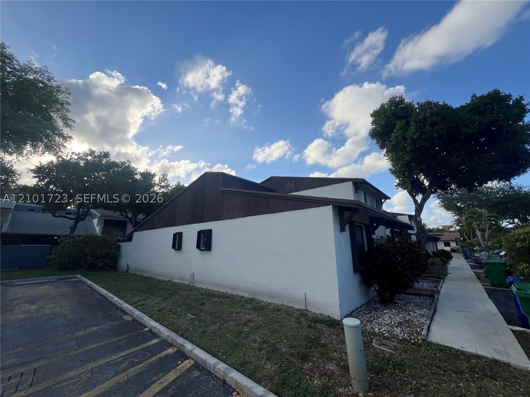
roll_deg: +0.9
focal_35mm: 13
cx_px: 265
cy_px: 198
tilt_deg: +11.7
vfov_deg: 89.9
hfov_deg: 106.2
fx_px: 199
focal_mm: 1.57
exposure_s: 1/1233
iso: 32
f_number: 1.8
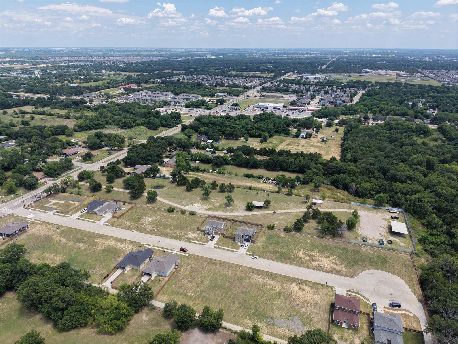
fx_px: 318
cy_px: 172
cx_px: 229
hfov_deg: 71.6
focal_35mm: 24
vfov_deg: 56.8
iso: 320
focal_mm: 8.67
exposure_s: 1/5000
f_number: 1.8
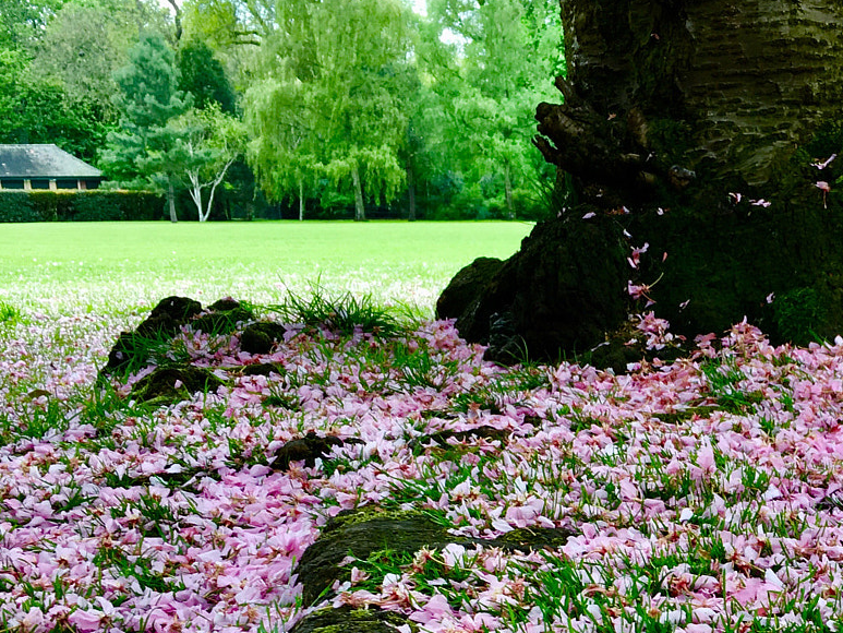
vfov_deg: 23.4
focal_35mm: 60
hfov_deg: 30.1
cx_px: 833
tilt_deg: -16.2
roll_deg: -2.5
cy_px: 632
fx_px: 1461
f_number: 2.2
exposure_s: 1/50
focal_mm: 4.15
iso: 25
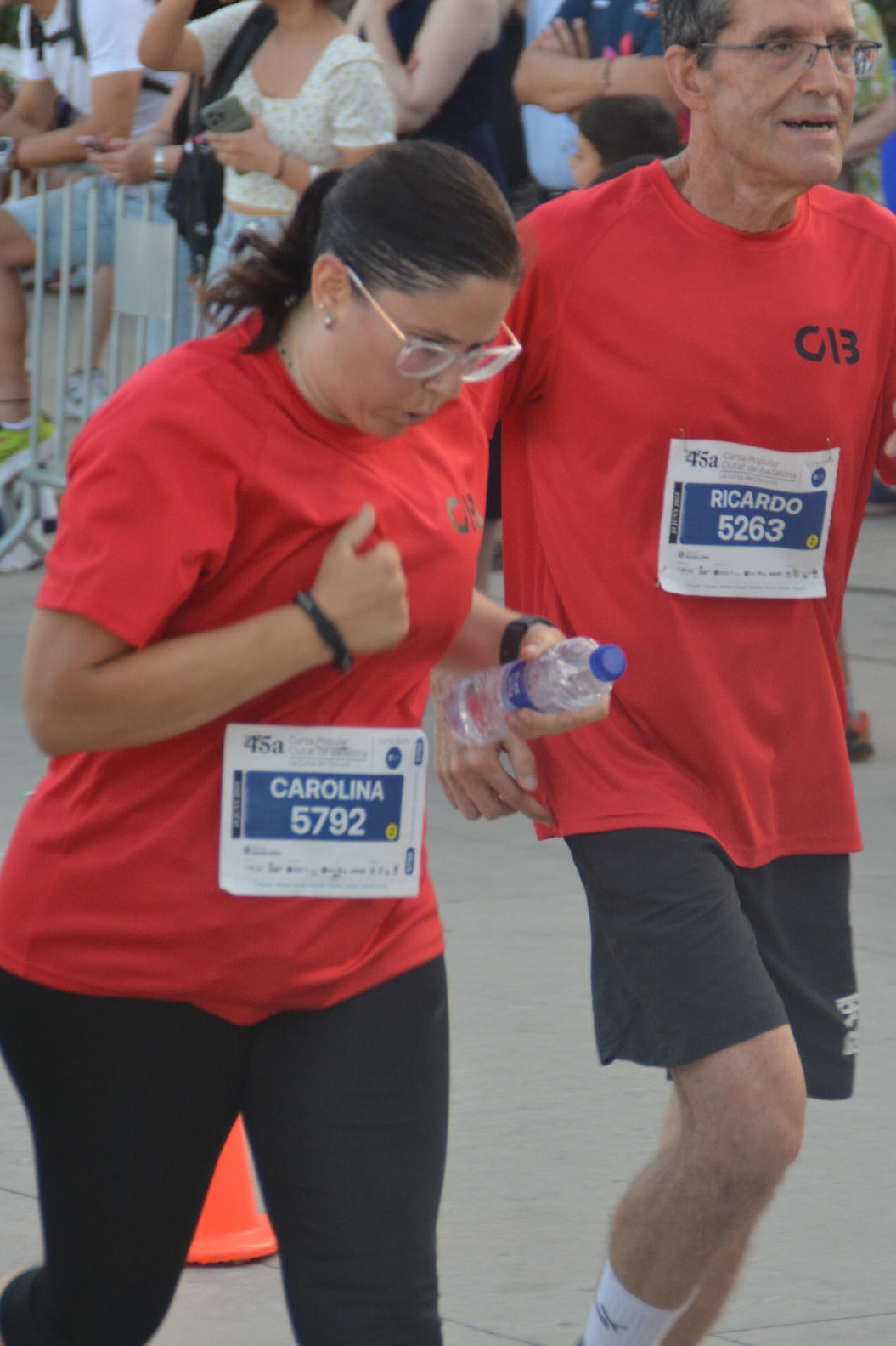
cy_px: 685
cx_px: 535
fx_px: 9060
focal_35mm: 243
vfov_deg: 8.5
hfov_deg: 5.7
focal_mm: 125
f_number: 6
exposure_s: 1/250
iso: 640
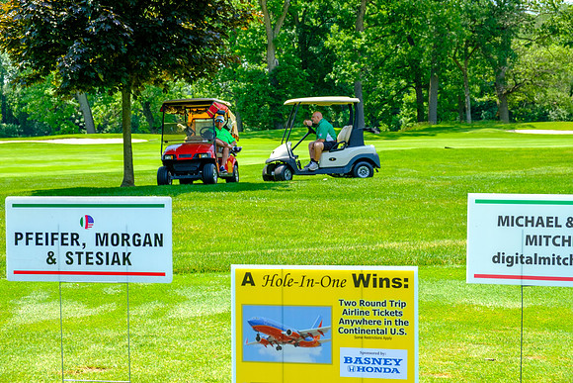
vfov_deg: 23.0
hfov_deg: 33.9
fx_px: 939
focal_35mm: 59
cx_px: 286
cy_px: 192
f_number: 5
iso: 200
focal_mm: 39
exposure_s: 1/500
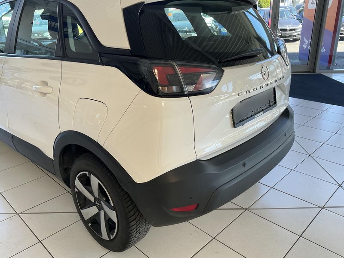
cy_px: 129
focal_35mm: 28
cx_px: 172
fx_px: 278
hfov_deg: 63.4
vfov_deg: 49.7
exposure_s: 1/122
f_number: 1.8
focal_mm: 3
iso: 32
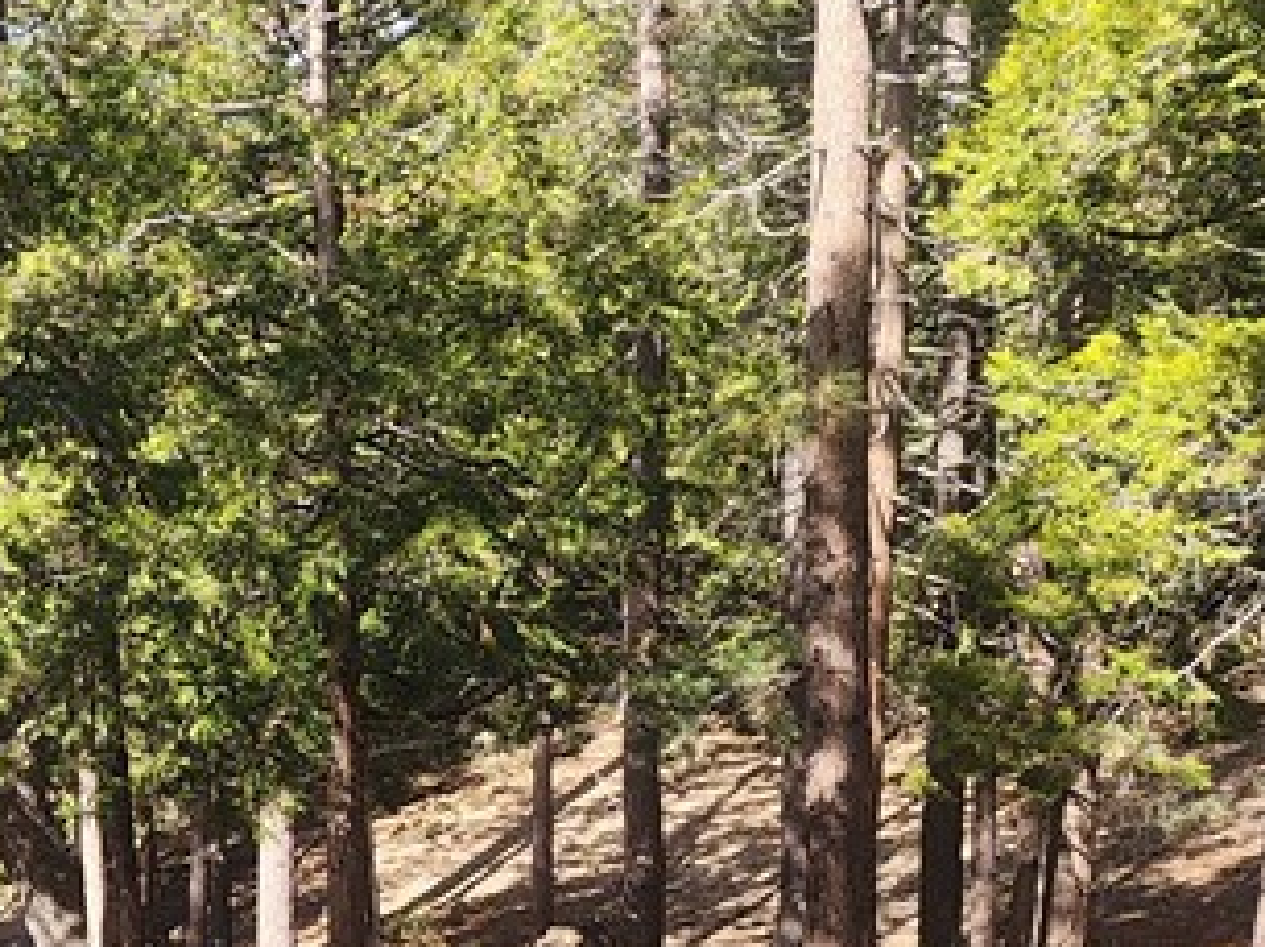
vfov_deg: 18.9
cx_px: -641
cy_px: 798
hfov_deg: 21.3
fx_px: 2812
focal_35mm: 77
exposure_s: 1/174
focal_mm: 6.4
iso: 12
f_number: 1.8
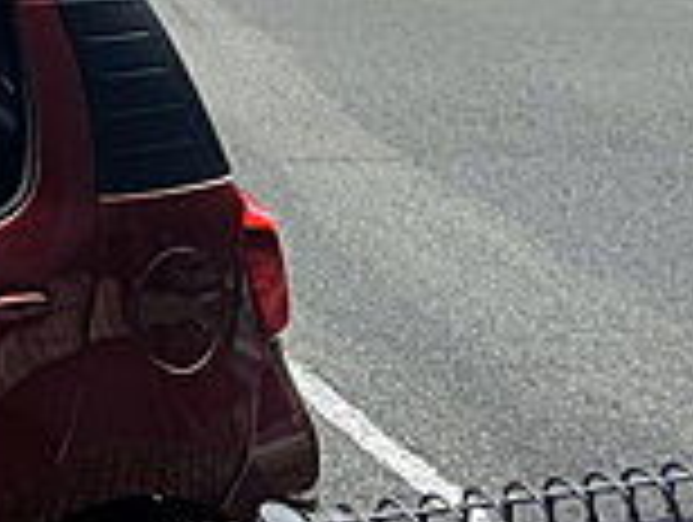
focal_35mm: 58
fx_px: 1163
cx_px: -356
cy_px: -400
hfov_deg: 25.0
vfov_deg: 19.4
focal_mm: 1.55
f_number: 2.4
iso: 25
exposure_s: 1/212
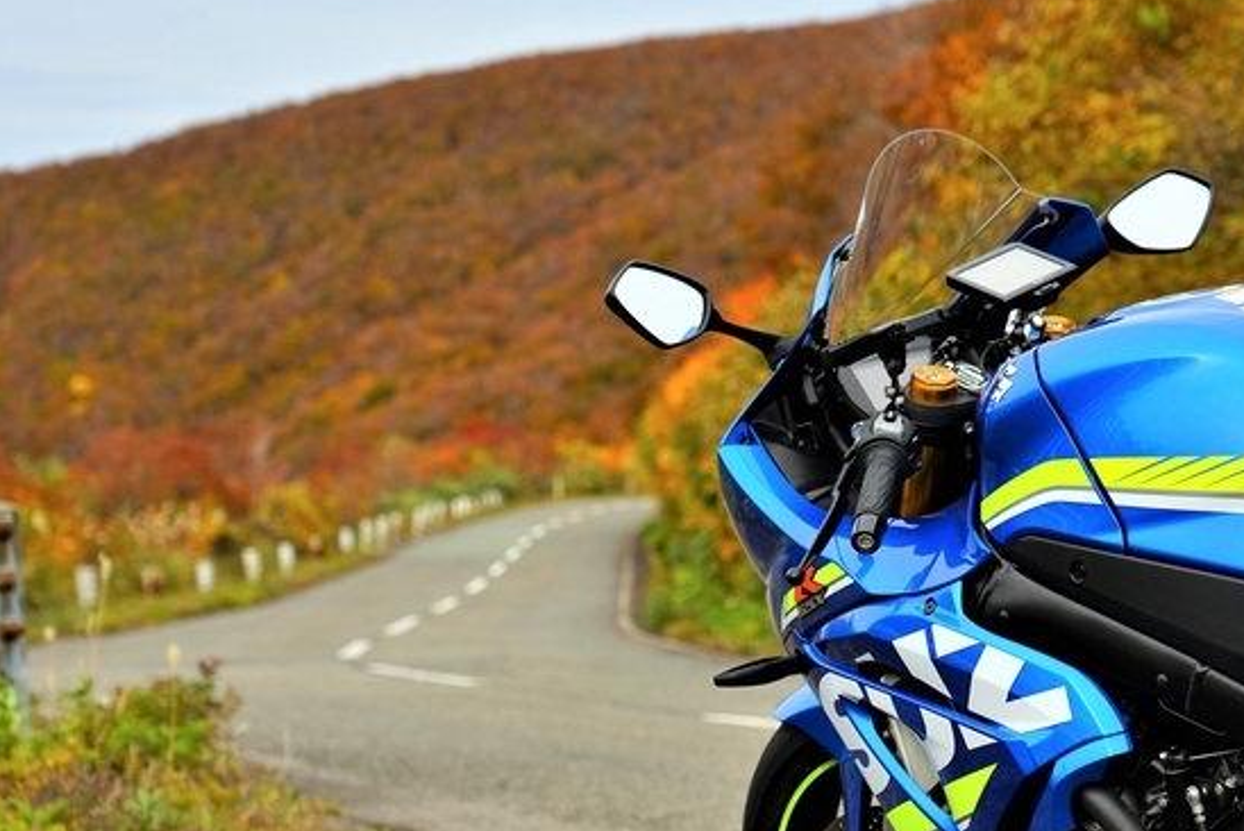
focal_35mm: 92
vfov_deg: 14.8
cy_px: 570
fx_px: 3181
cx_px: 722
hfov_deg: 22.1
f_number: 5
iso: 100
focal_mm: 63
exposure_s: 1/100
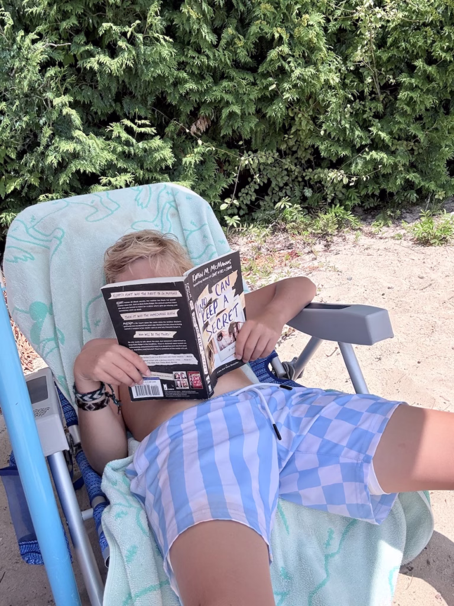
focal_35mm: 30
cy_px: 303
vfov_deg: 60.0
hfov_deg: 46.8
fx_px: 525
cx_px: 227
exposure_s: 1/931
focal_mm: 2.69
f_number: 1.9
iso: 25
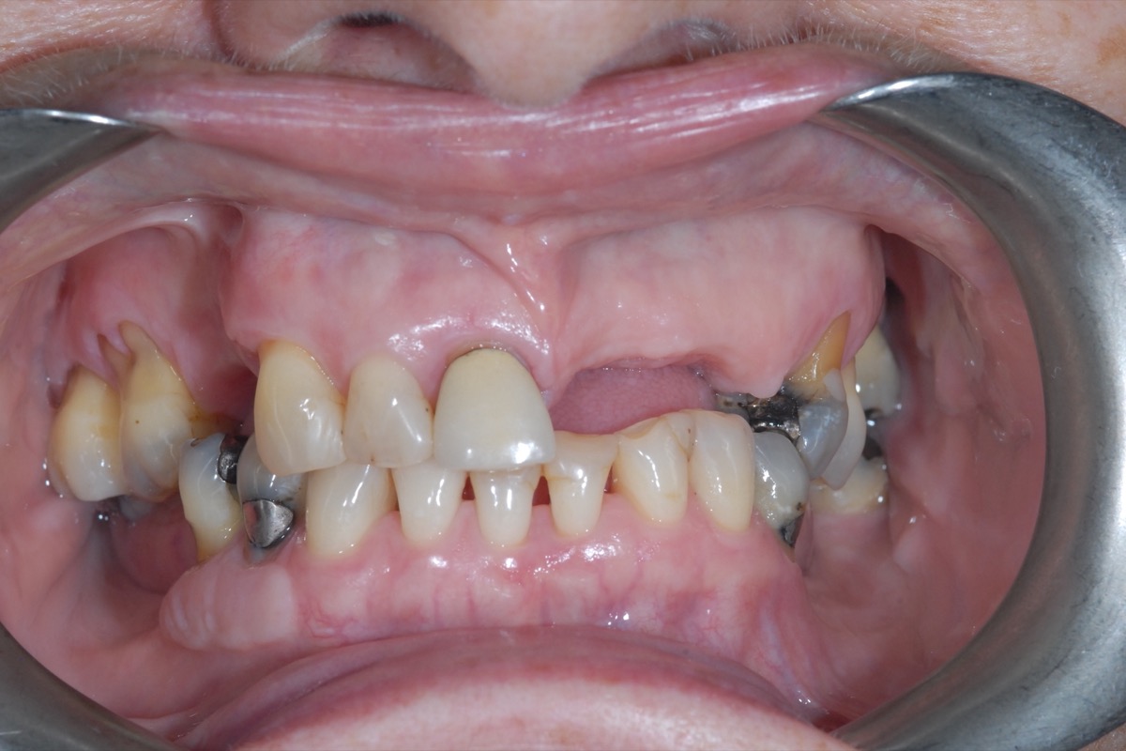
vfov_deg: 8.7
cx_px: 563
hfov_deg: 13.0
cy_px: 376
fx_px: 4926
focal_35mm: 158
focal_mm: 105
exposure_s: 1/60
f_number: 22
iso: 400
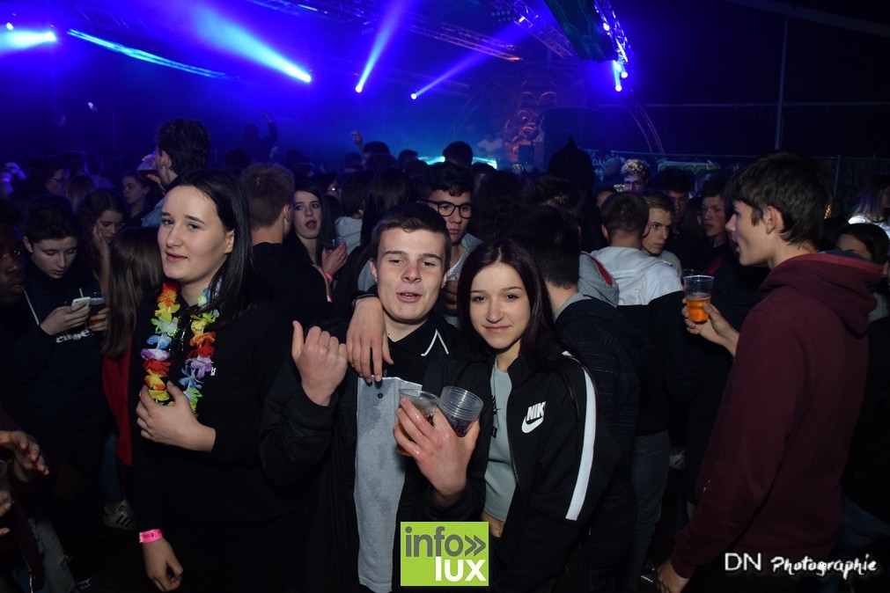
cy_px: 296
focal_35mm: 27
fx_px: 667
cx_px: 445
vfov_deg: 47.9
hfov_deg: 67.4
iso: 1600
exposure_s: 1/60
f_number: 3.5
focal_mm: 18
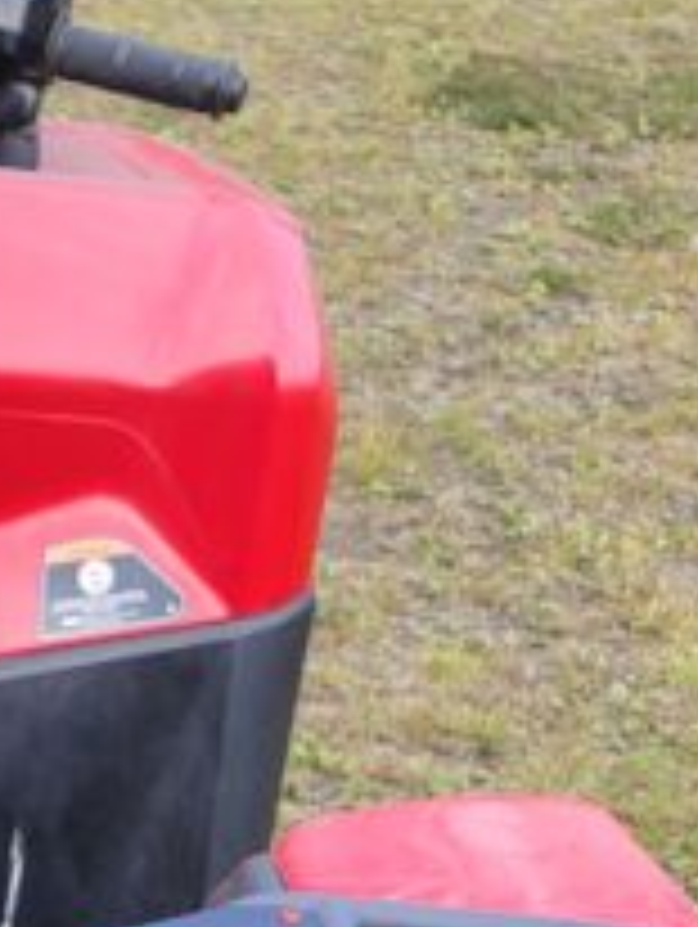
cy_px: 1476
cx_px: -450
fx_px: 2603
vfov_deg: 17.7
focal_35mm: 97
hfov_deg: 14.0
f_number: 1.8
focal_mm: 7
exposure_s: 1/120
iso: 50
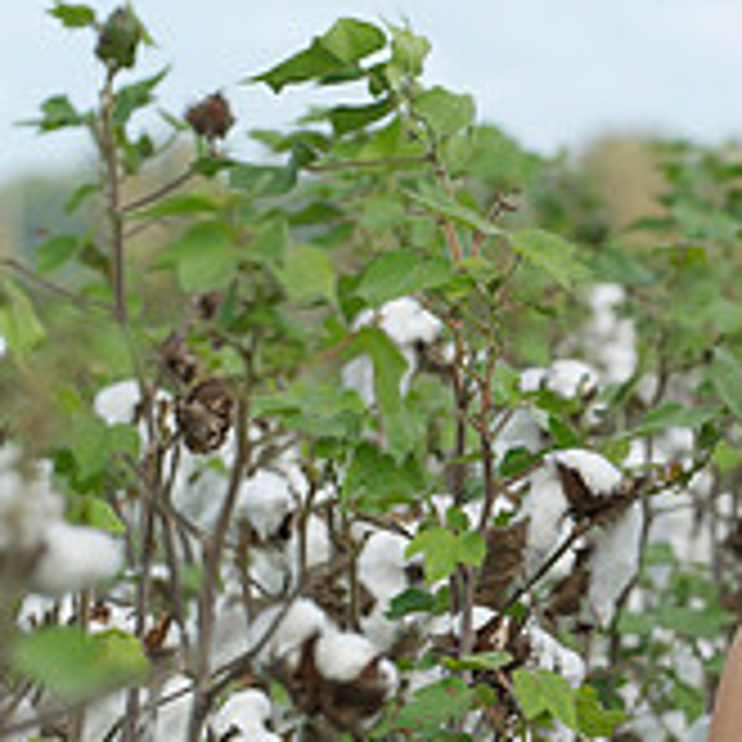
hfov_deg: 4.3
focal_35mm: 403
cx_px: 836
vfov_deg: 4.3
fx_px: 9773
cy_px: 486
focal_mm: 135
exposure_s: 1/160
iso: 160
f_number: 7.1
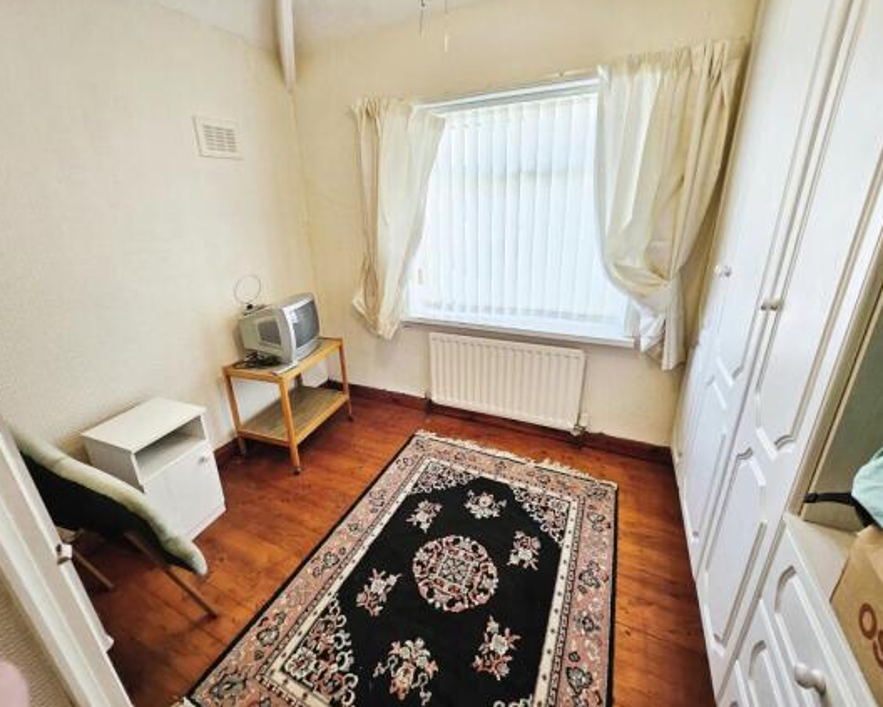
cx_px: 411
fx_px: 366
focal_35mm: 14
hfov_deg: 100.5
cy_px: 350
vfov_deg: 88.0
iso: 50
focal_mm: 1.7
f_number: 2.2
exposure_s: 1/50
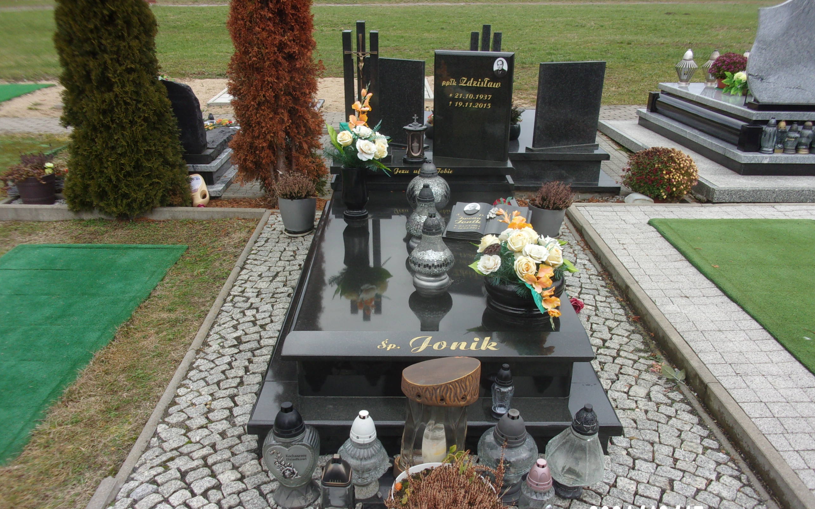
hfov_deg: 62.9
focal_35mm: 30
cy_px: 291
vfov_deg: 41.7
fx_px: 666
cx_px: 411
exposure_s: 1/56
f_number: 3.9
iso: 80
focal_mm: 5.1
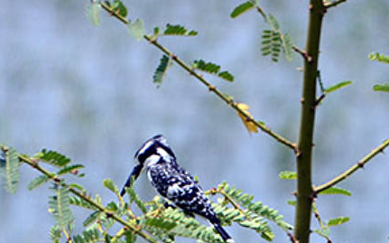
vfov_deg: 1.8
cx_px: 79
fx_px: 7524
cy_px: 243
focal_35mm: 710
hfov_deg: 3.0
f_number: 6.3
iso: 320
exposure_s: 1/1250
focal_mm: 300
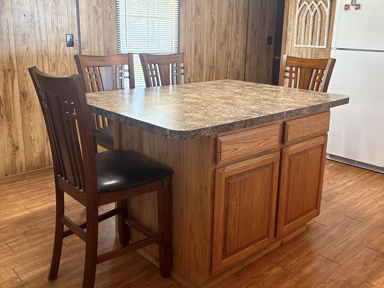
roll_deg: -1.8
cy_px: 119
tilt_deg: -12.7
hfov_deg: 52.6
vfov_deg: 40.6
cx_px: 193
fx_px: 388
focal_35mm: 35
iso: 250
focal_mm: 5.96
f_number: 1.6
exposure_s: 1/60
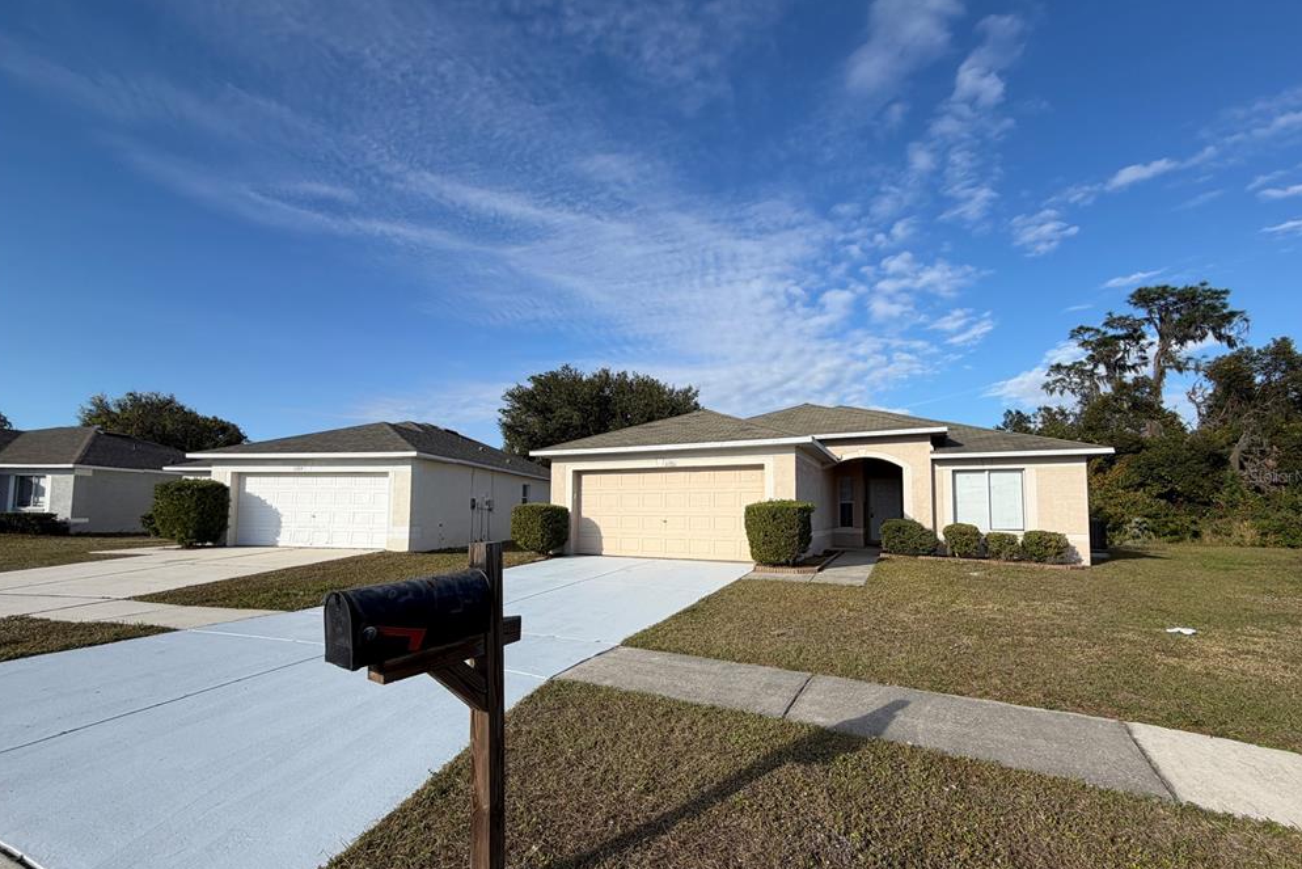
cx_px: 658
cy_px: 476
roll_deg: +0.6
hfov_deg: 100.4
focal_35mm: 15
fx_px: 543
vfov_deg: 77.1
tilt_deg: +4.9
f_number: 2.2
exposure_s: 1/770
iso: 20
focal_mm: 2.22
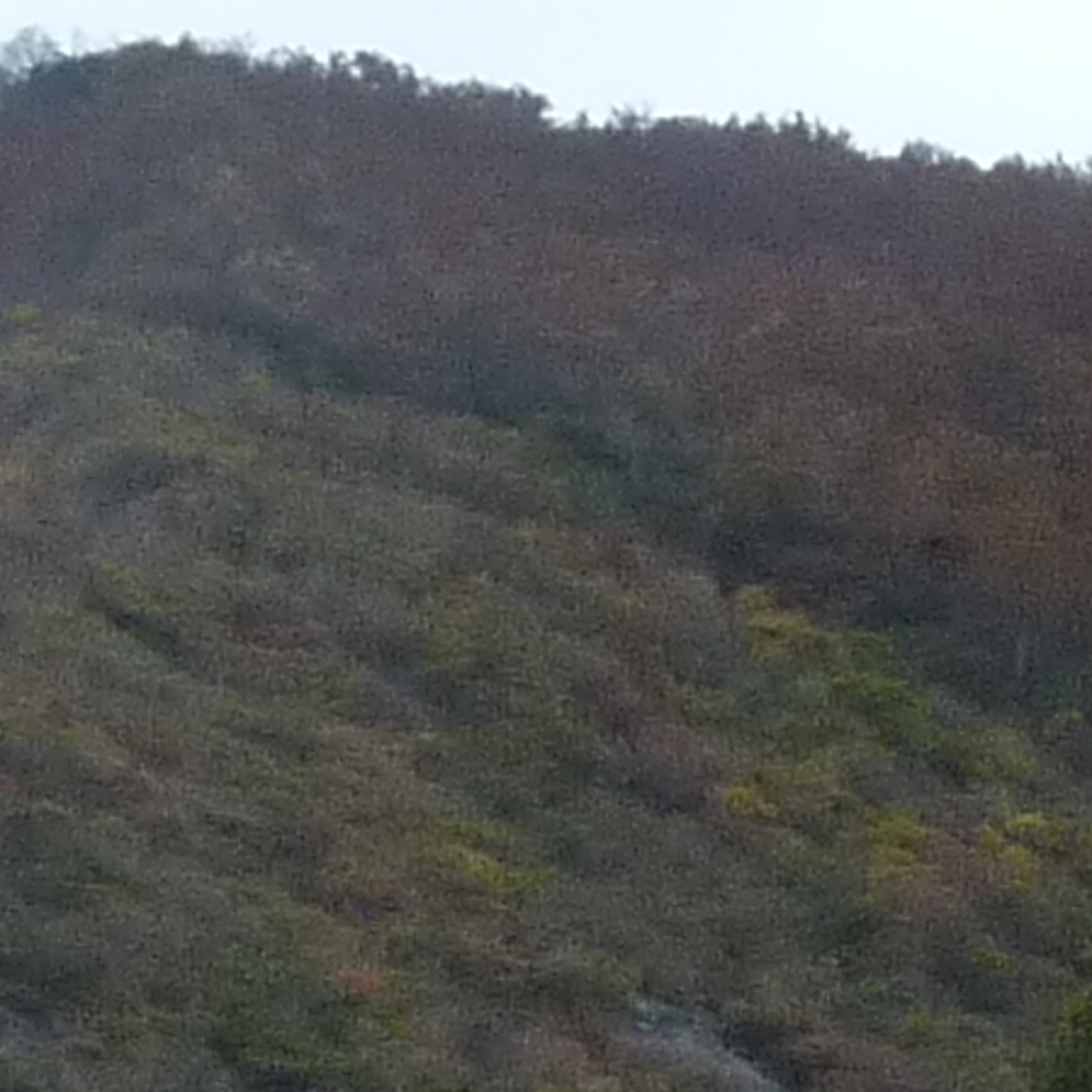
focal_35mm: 605
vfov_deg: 2.9
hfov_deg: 2.9
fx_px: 21593
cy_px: 824
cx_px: 433
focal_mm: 13.7
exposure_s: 1/40
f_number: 4.2
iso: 200
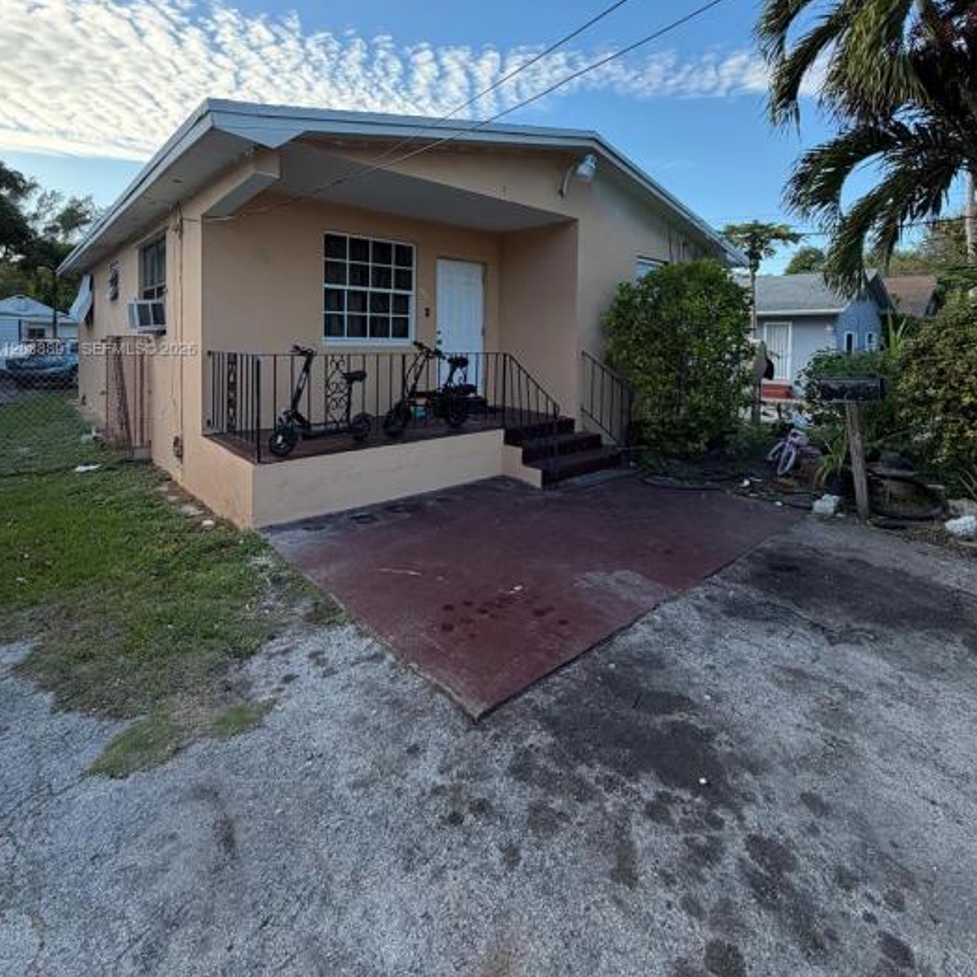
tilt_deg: -1.5
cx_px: 492
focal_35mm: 17
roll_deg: -0.6
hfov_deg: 84.0
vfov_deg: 81.9
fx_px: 543
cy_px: 351
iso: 50
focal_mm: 2.22
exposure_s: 1/502
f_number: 2.2
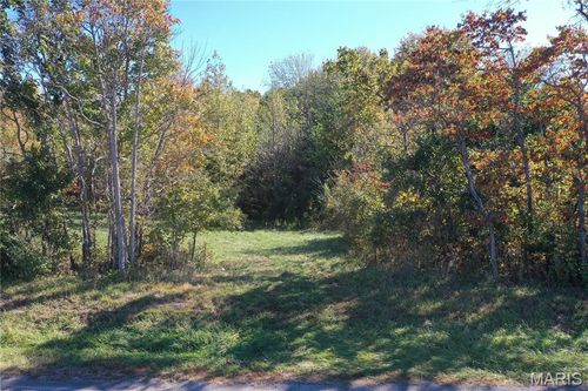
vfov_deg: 46.4
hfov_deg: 65.5
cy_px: 196
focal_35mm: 28
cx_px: 294
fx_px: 457
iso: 100
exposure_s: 1/200
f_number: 5
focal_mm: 10.26
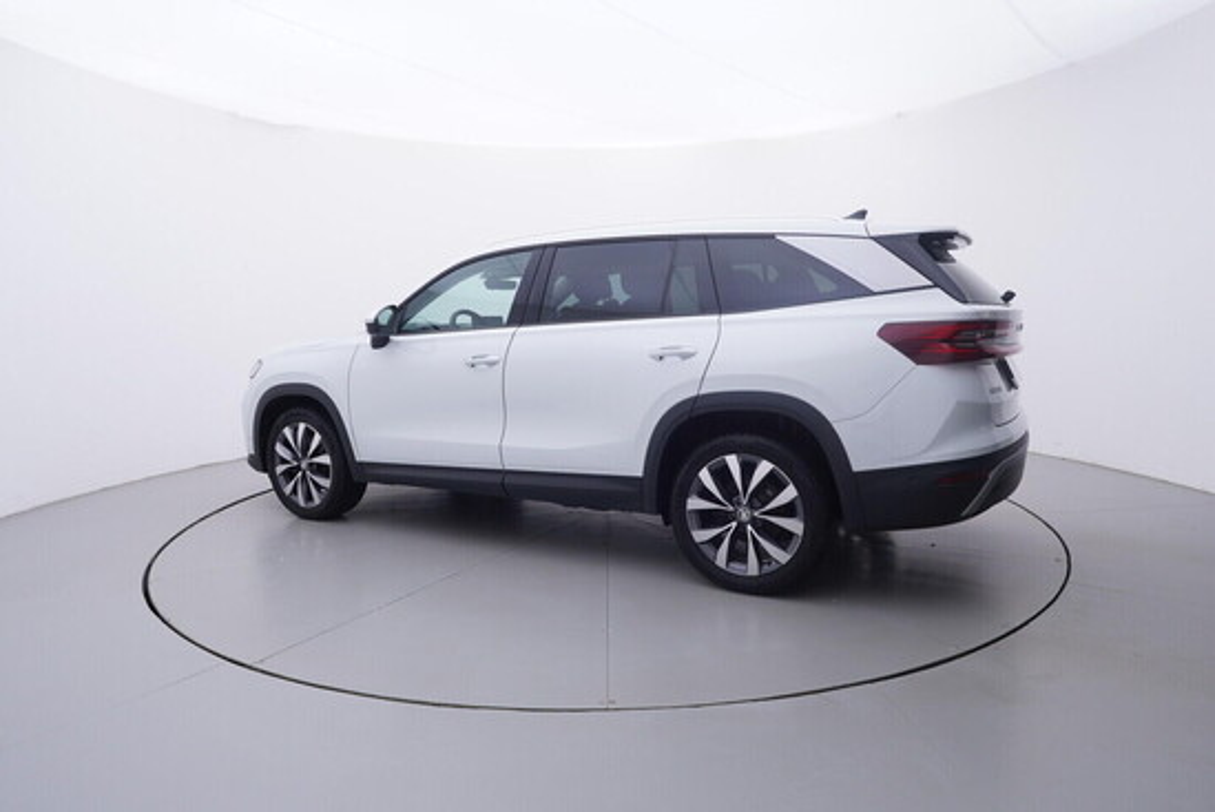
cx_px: 608
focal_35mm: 22
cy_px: 406
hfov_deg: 77.3
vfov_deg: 56.2
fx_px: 760
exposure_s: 1/80
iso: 200
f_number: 5
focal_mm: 15
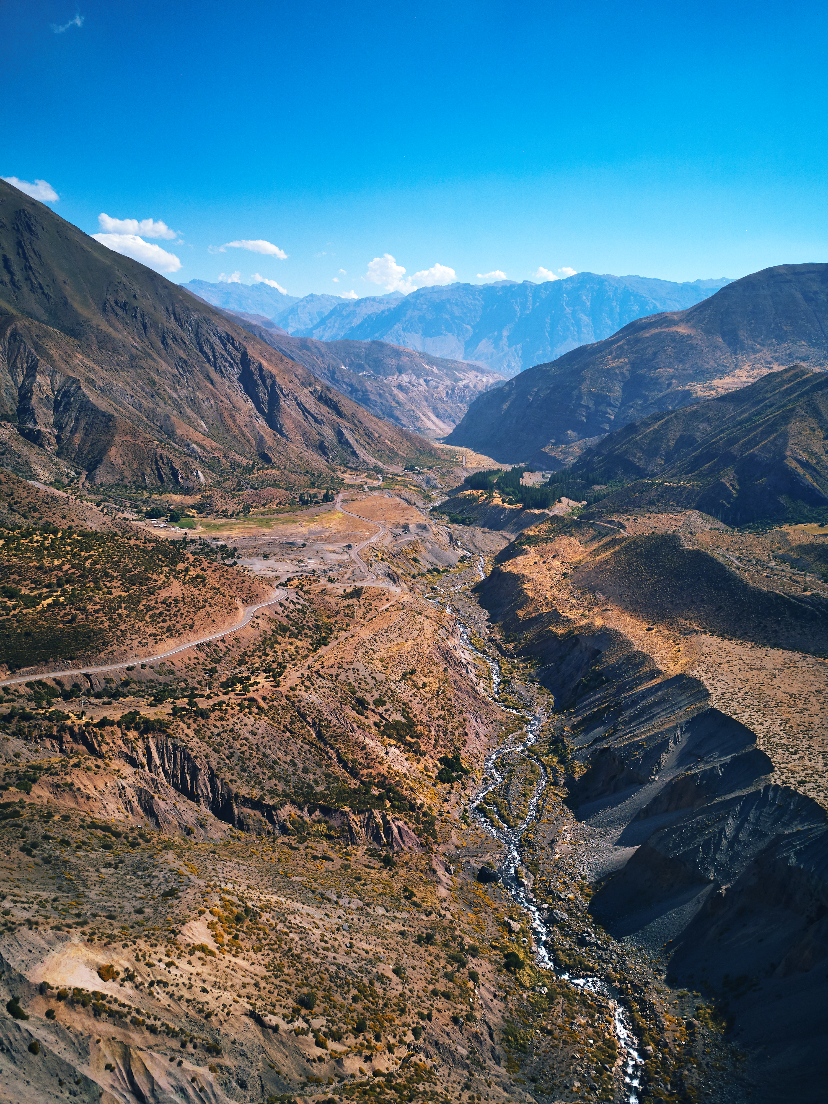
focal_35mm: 26
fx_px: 830
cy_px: 552
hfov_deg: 53.0
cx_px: 414
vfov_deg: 67.3
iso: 100
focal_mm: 4.73
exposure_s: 1/1558
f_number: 2.2
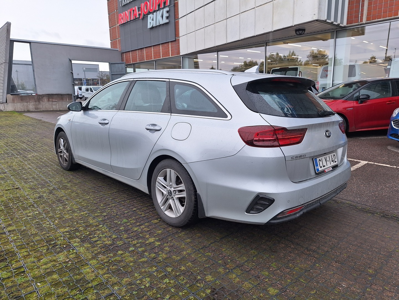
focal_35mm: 23
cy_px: 150
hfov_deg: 73.9
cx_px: 200
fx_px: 265
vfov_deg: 58.9
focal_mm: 5.54
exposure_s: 1/277
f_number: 1.8
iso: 40
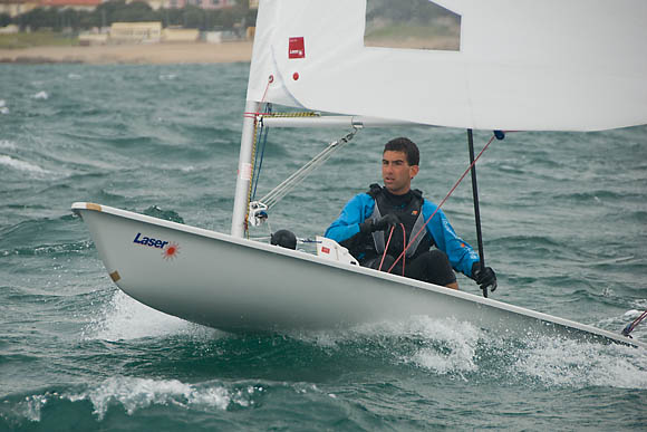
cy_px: 216
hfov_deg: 9.1
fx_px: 4045
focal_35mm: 225
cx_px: 324
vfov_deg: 6.1
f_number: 5.6
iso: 200
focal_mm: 150
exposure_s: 1/1250
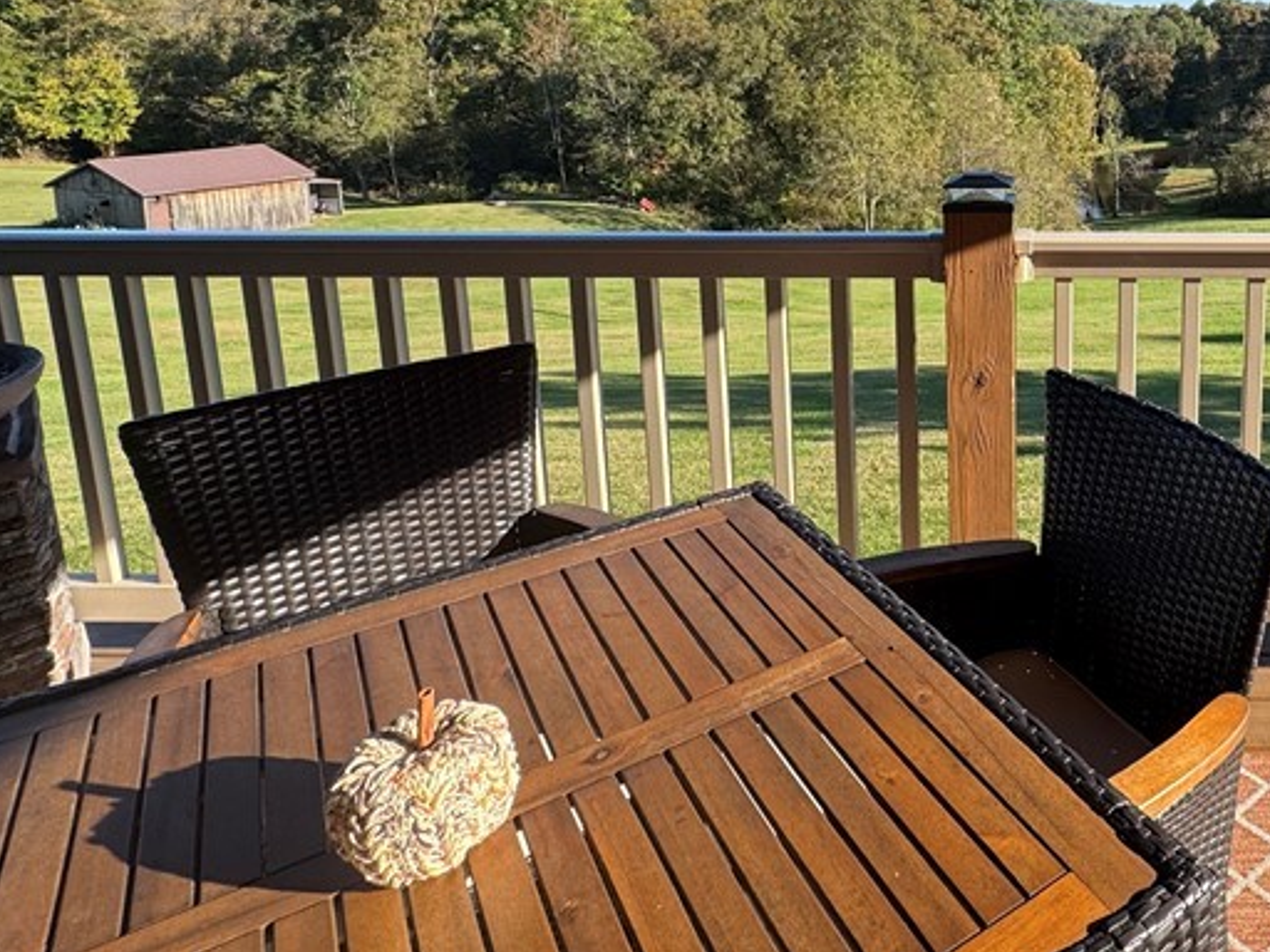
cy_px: 183
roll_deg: -0.2
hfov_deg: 56.5
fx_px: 1027
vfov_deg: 46.9
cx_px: 1094
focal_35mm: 28
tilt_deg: -10.4
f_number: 2.2
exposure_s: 1/812
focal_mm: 2.22
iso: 40
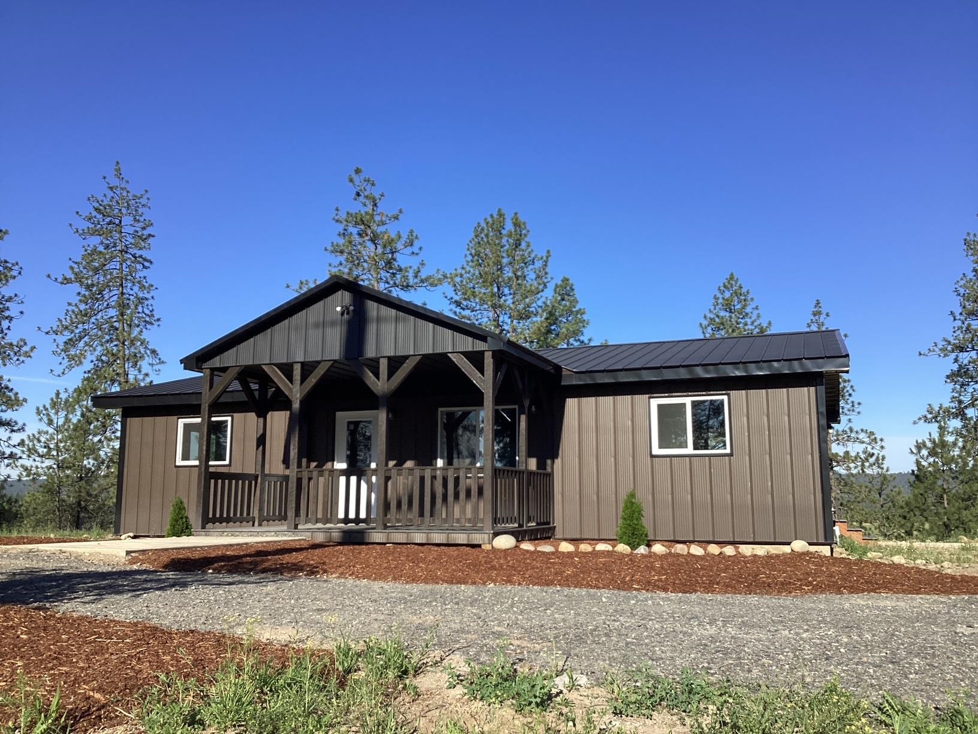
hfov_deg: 58.4
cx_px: 489
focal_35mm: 31
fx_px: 876
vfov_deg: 45.4
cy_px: 367
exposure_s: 1/959
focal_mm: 3.3
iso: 25
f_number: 2.4
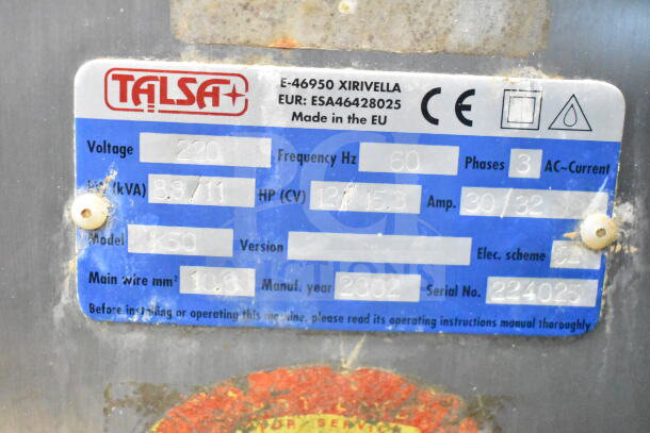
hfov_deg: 38.9
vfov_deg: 26.5
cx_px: 325
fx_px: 921
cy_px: 216
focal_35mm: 51
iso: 22800
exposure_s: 1/50
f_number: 4.5
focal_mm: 34
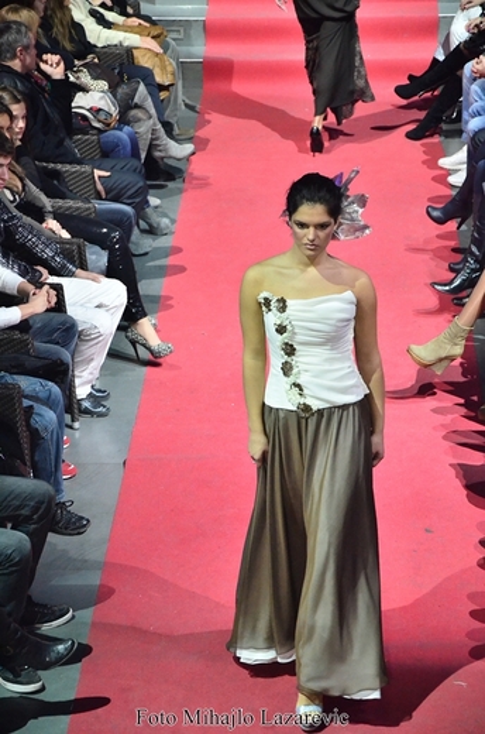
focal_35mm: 120
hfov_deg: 11.4
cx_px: 242
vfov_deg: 17.1
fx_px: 2438
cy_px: 367
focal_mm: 80
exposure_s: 1/125
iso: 3200
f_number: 5.3
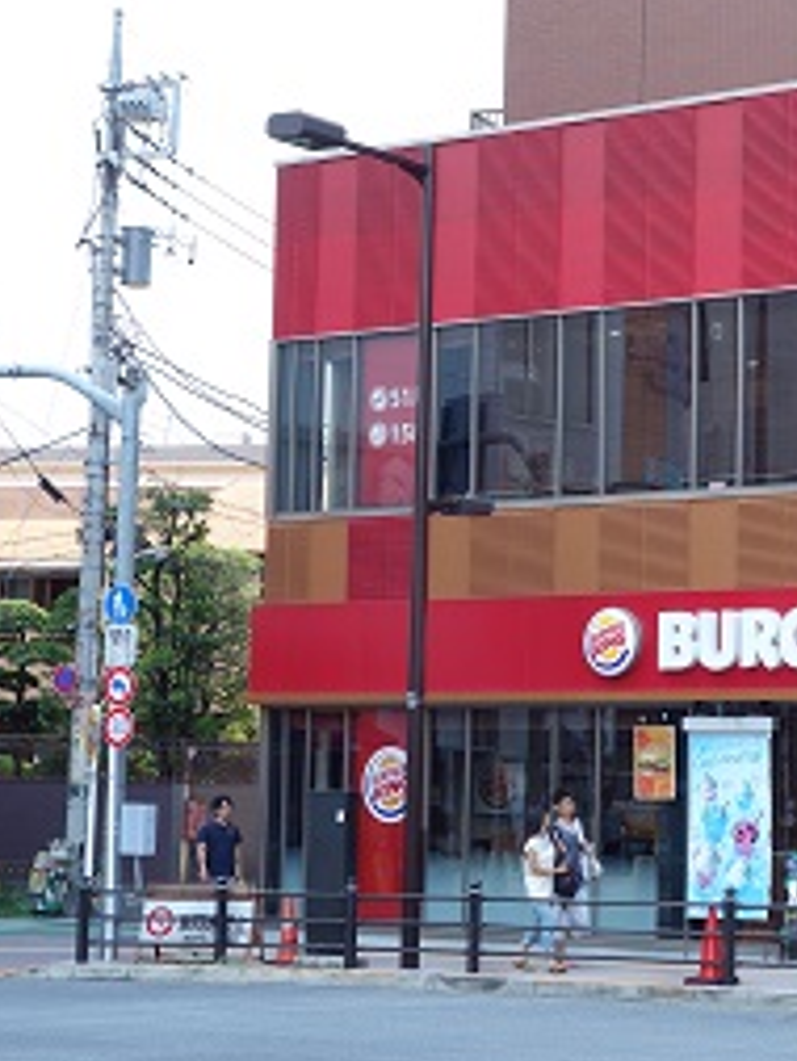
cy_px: 476
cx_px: 784
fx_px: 3129
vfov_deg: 19.2
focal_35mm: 102
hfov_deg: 14.3
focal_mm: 18.02
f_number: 5.6
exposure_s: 1/160
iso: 125
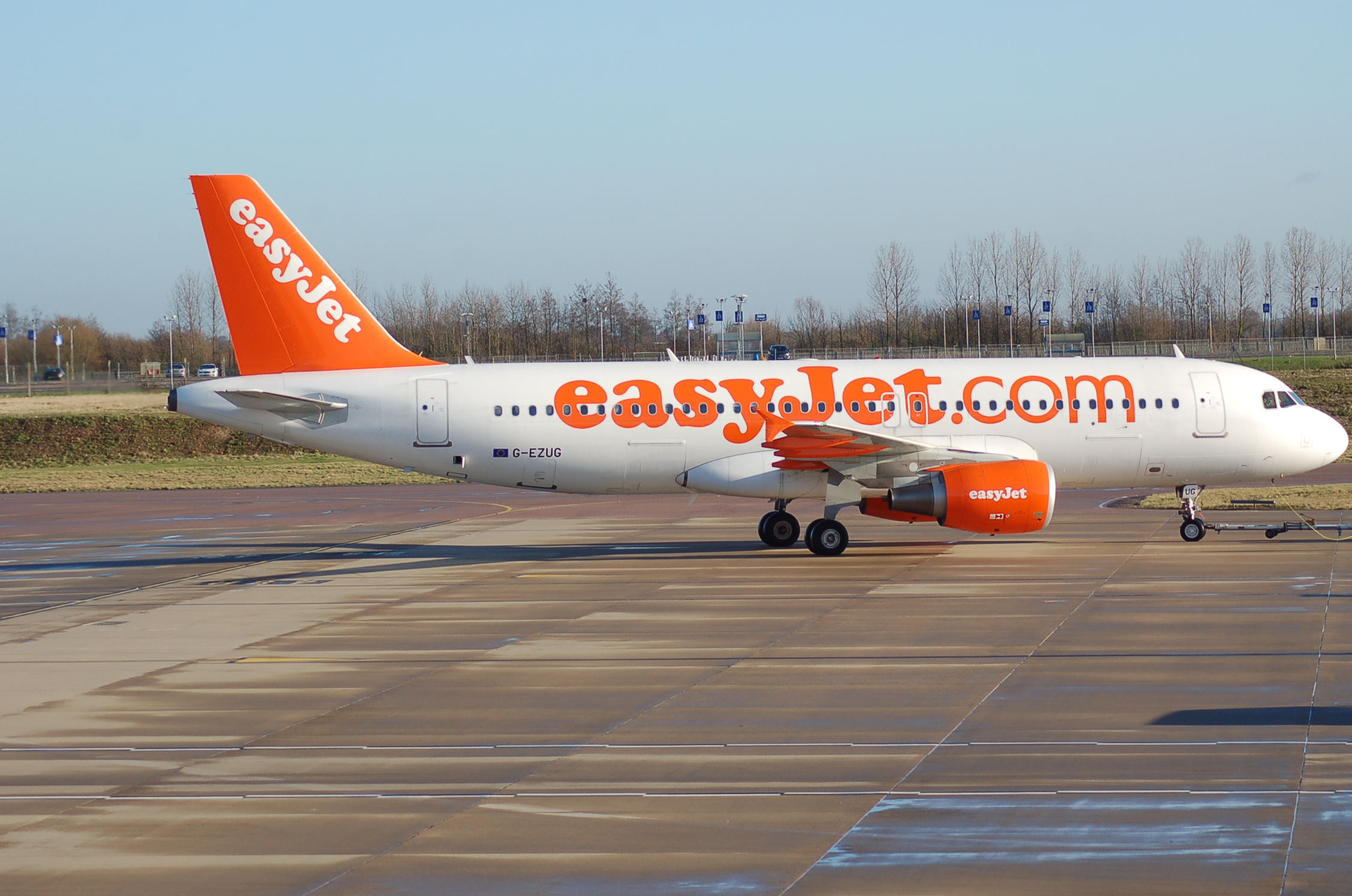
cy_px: 448
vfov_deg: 10.1
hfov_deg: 15.2
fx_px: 5061
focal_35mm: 135
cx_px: 676
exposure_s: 1/500
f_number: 5.6
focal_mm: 90
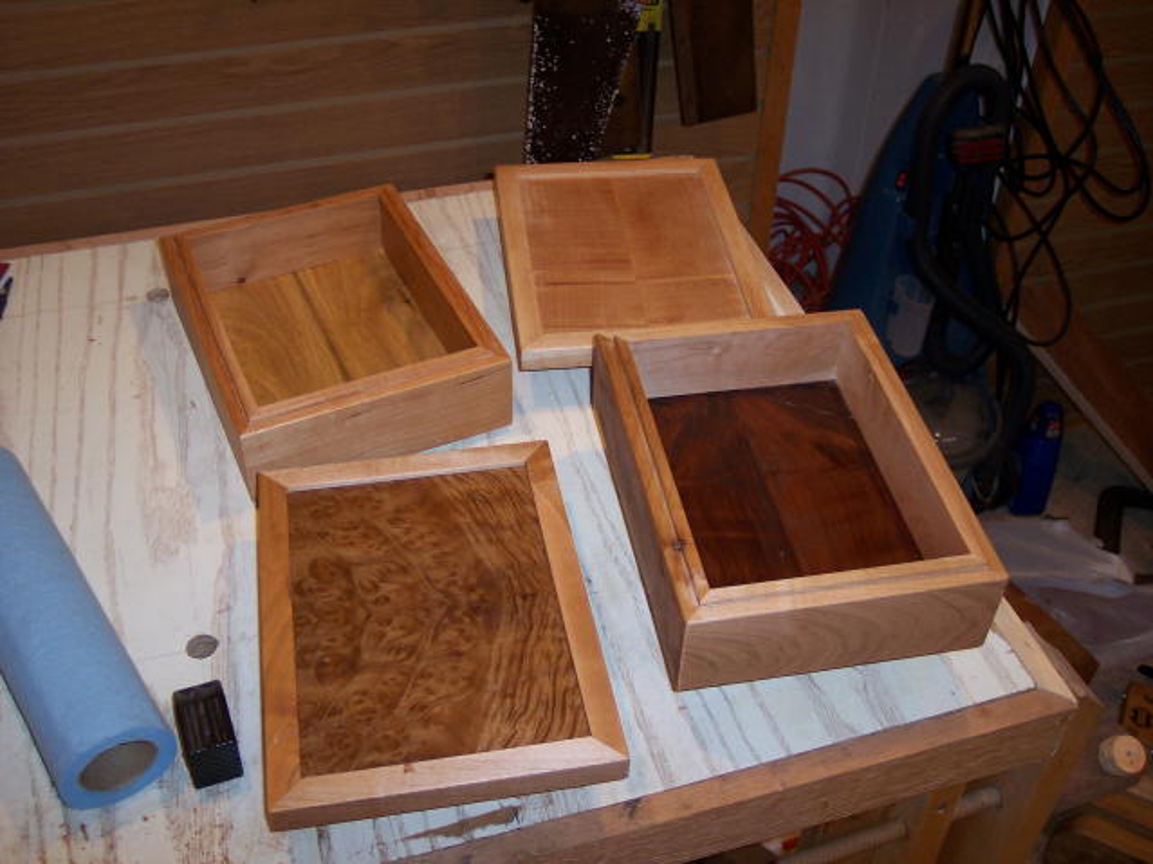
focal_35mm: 38
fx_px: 1265
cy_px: 432
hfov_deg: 49.0
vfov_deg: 37.7
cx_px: 576
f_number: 2.8
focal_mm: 8
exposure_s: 1/30
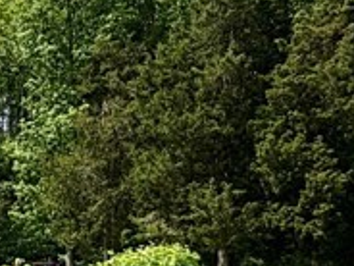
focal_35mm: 78
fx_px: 798
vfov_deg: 18.0
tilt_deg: +1.4
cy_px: 312
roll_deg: -0.6
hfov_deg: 21.6
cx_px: -150
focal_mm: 2.22
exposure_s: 1/1050
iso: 20
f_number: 2.2
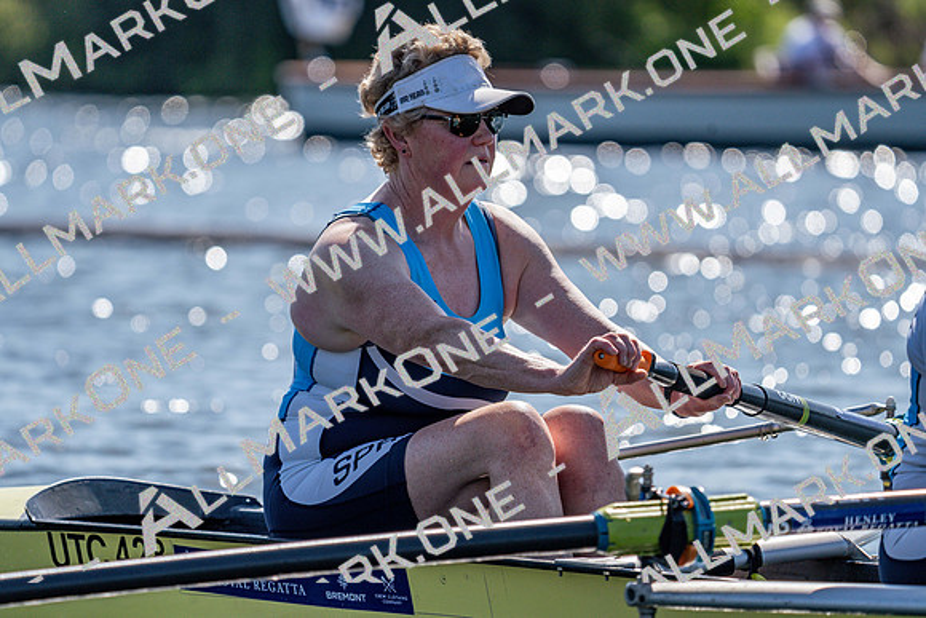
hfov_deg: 6.1
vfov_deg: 4.1
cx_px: 463
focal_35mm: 338
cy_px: 309
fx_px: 8696
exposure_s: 1/2000
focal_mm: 338
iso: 250
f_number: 6.3
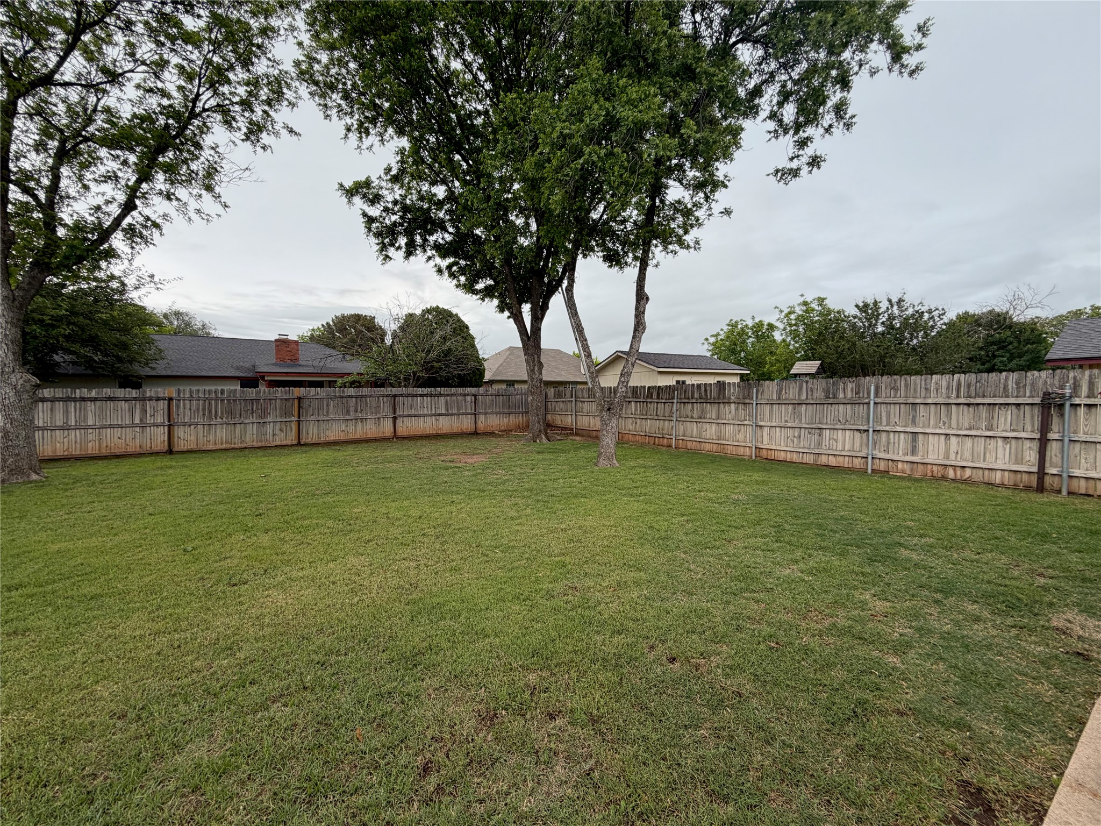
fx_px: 445
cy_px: 413
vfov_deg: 85.7
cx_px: 550
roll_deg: +0.4
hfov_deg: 102.1
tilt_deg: -3.3
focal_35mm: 14
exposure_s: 1/502
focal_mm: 2.22
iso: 50
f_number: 2.2
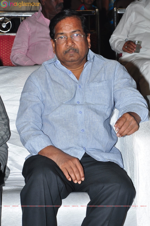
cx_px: 75
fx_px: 752
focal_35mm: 120
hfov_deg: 11.4
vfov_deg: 17.1
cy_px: 113
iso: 400
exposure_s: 1/125
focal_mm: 80
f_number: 11
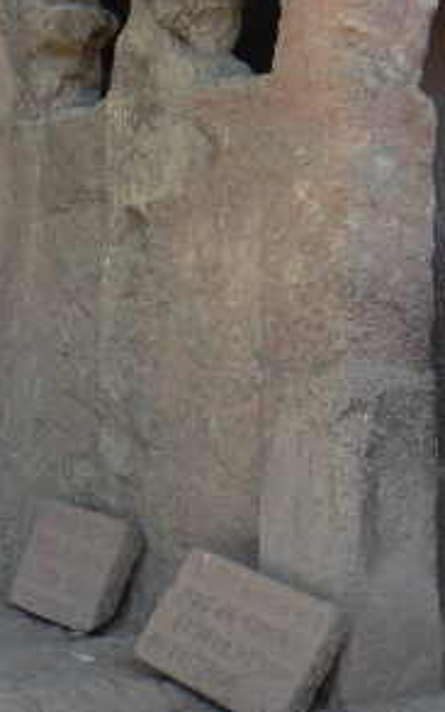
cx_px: 447
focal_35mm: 76
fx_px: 1475
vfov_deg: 26.9
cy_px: 214
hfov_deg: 16.8
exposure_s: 1/30
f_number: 2.8
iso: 100
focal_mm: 6
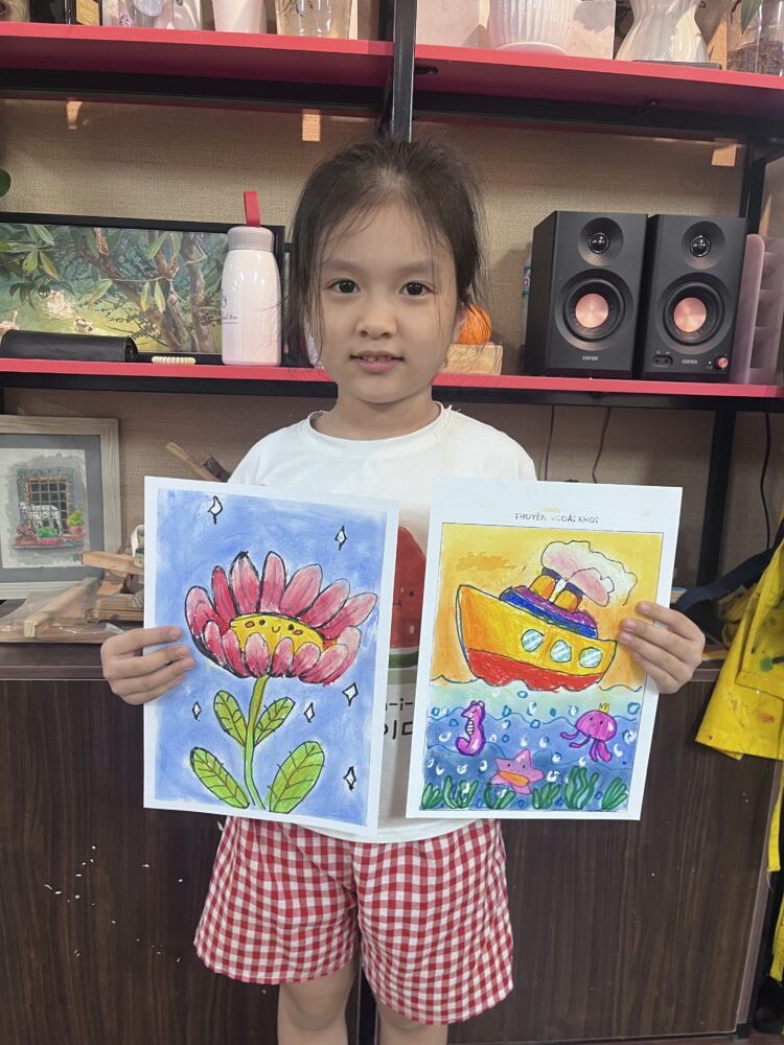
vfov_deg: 67.3
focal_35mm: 26
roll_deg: -1.7
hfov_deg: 53.1
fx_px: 785
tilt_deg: -11.2
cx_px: 392
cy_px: 522
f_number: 1.6
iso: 125
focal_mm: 5.1
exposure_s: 1/50
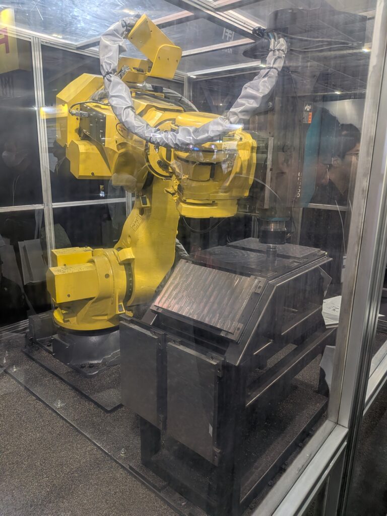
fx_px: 358
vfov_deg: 71.6
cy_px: 258
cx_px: 194
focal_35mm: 24
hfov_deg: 56.8
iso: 32
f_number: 1.7
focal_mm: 4.53
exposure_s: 1/60
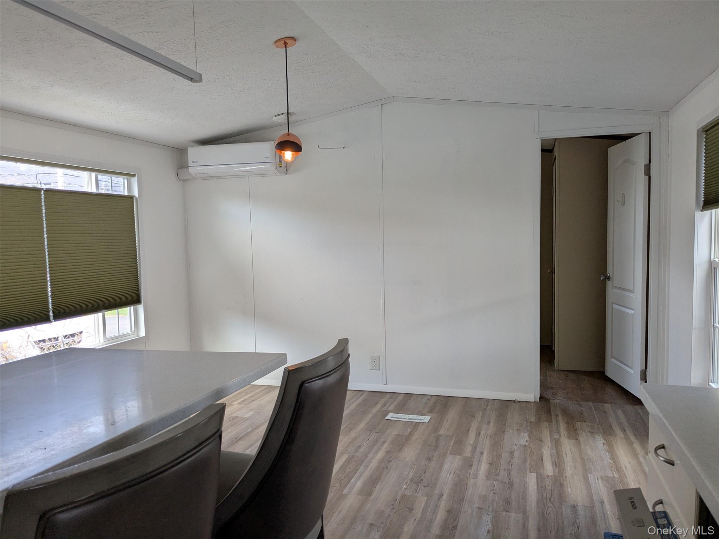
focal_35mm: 27
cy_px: 270
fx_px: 561
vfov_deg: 51.4
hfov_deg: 65.3
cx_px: 360
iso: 44
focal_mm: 4.38
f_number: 1.73
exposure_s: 1/120
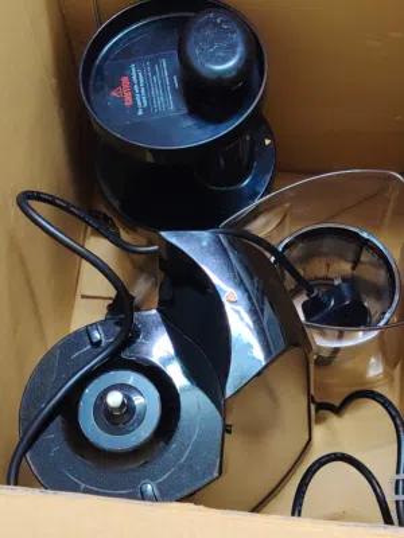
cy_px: 269
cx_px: 202
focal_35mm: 61
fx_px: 949
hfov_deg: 24.0
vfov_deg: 31.7
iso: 537
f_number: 1.75
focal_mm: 5.25
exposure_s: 1/24
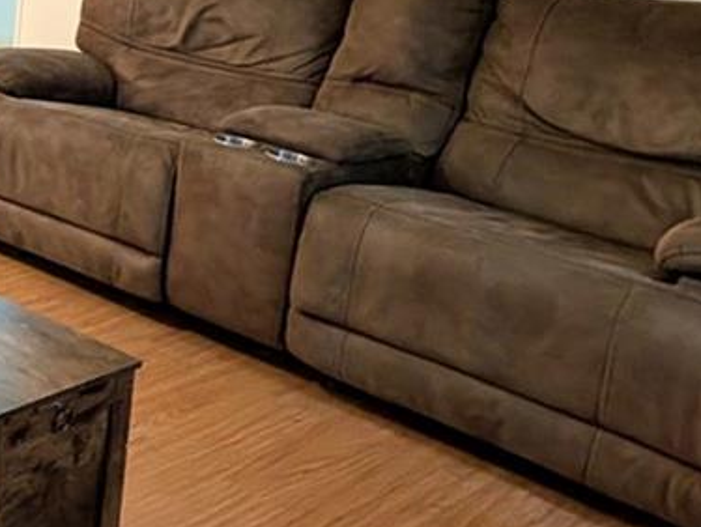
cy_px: -9
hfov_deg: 25.2
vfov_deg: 26.9
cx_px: -419
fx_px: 1034
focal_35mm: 51
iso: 152
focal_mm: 2.23
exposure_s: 1/40
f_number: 1.95
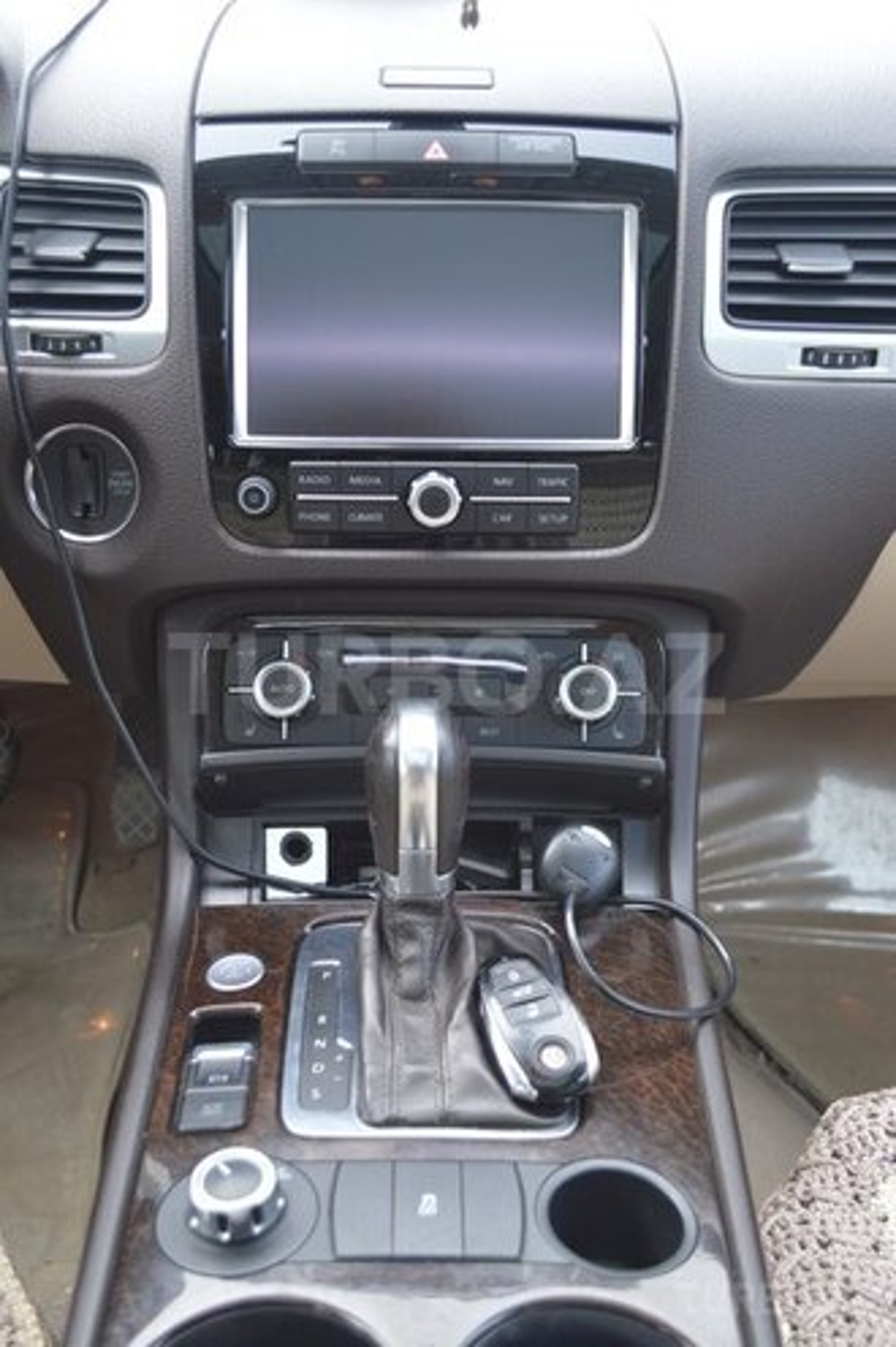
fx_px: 1458
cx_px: 448
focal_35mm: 39
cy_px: 674
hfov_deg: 34.2
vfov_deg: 49.6
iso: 400
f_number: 4.2
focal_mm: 26
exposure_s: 1/60
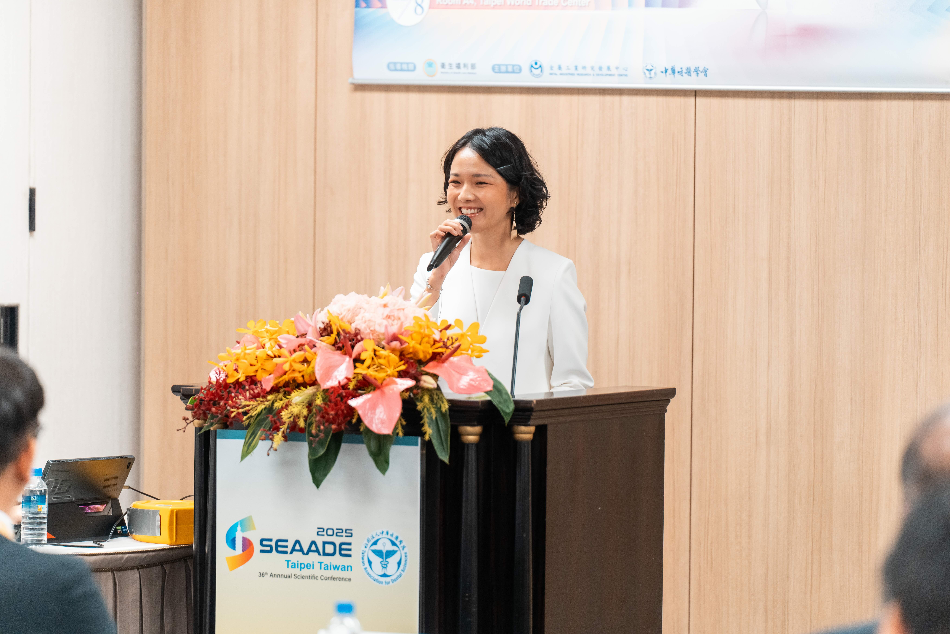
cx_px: 475
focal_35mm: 180
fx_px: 4750
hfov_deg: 11.4
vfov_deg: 7.6
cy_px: 317
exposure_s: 1/160
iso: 1600
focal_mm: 180
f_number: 2.8
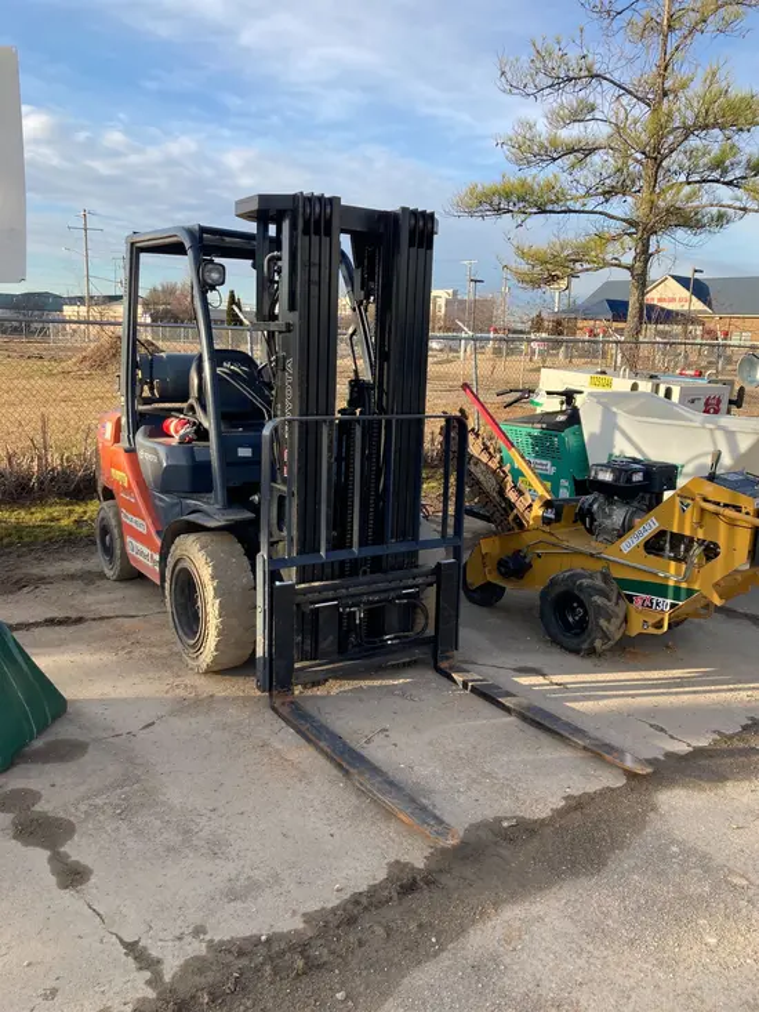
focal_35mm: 28
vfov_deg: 63.4
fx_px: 818
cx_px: 380
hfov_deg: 49.8
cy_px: 506
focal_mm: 3.99
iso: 20
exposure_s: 1/623
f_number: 1.8
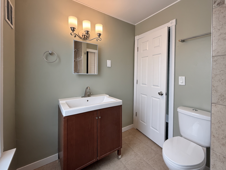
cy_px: 85
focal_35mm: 14
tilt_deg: -5.9
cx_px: 113
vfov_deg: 85.7
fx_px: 91
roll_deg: -0.4
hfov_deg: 102.1
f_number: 2.2
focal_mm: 2.22
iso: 125
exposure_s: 1/120
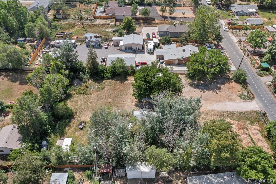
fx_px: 215
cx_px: 138
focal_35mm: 28
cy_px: 92
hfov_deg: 65.5
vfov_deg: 46.4
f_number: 7.1
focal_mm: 10.26
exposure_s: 1/80
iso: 100
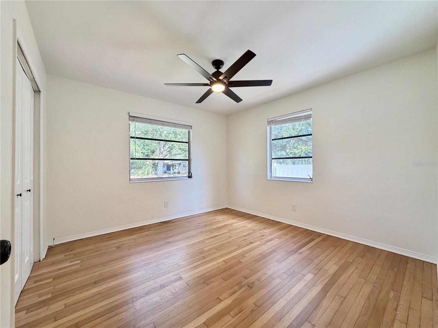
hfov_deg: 102.1
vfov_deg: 85.7
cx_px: 219
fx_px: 177
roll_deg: +0.3
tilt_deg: +0.1
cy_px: 164
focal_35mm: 14
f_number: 2.2
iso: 160
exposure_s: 1/120
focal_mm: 2.22
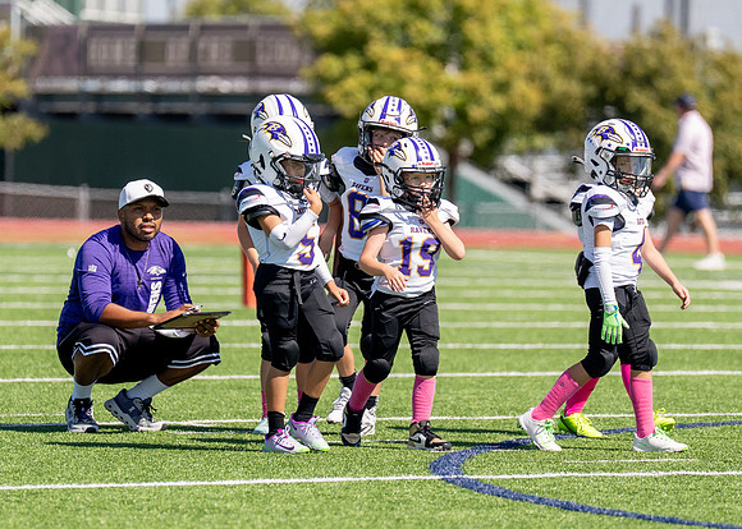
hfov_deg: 5.2
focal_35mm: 387
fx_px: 8150
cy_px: 261
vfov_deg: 3.7
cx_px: 353
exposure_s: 1/4000
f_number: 2.8
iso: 200
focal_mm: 200
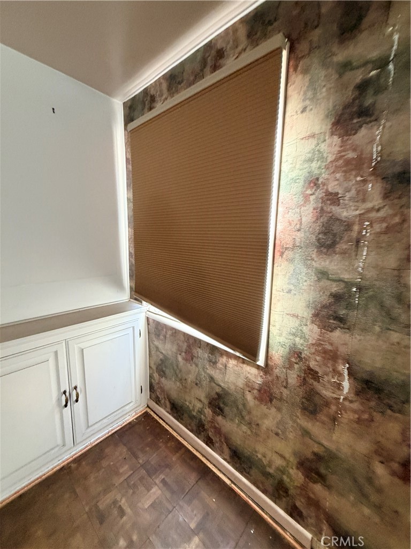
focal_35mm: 14
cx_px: 206
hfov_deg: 85.7
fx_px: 222
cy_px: 274
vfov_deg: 102.1
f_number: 2.2
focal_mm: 2.22
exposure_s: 1/60
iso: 320
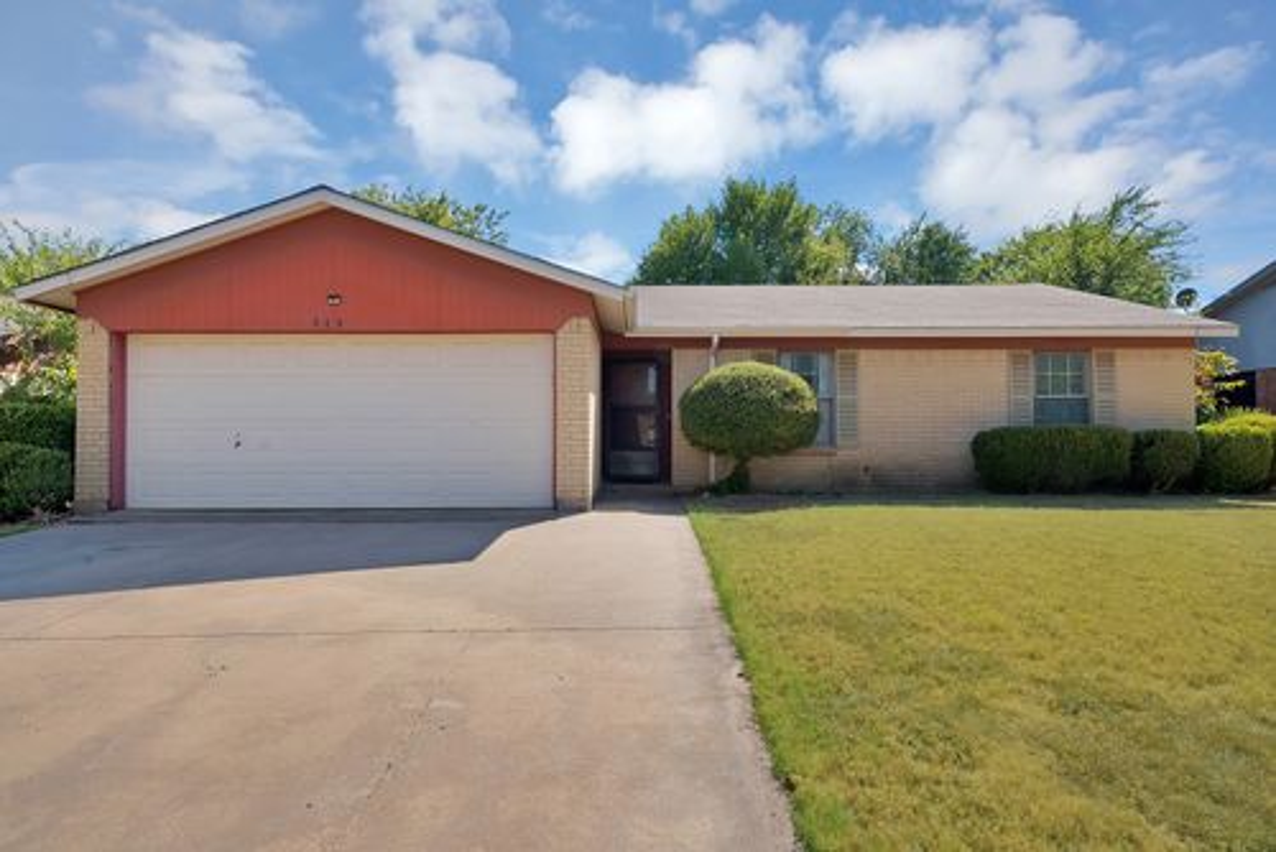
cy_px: 426
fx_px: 709
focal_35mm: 20
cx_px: 638
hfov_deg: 83.9
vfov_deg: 62.0
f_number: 11
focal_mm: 20
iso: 640
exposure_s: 1/125
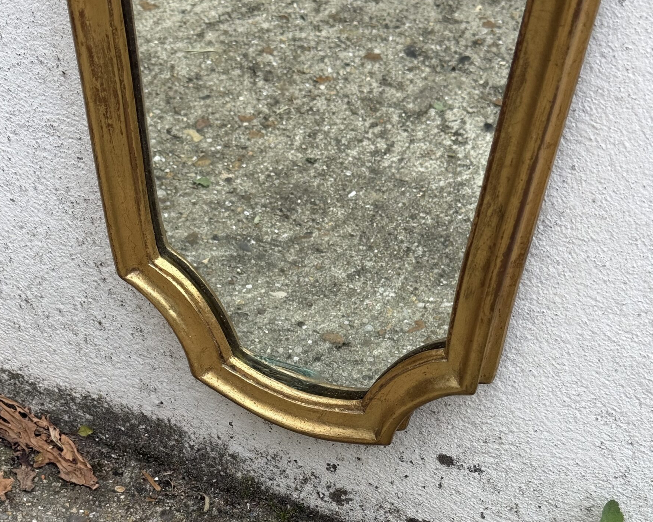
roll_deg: -2.0
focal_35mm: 68
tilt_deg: -44.4
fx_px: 1314
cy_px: 434
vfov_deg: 22.1
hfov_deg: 27.9
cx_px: 300
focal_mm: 6.76
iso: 64
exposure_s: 1/587
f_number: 1.78
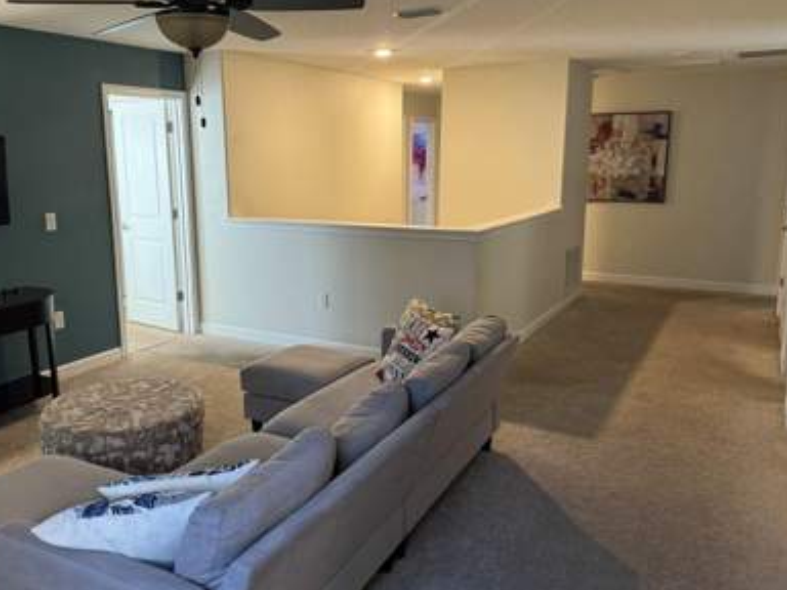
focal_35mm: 30
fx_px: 682
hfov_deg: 59.7
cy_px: 287
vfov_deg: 46.8
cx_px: 336
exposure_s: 1/60
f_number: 1.78
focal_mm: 6.76
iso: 400
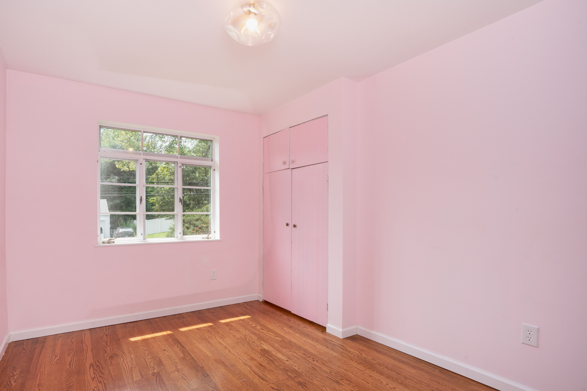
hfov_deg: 89.8
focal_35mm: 18
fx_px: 293
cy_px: 218
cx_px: 269
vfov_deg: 67.2
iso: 400
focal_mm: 16
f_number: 11
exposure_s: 1/100
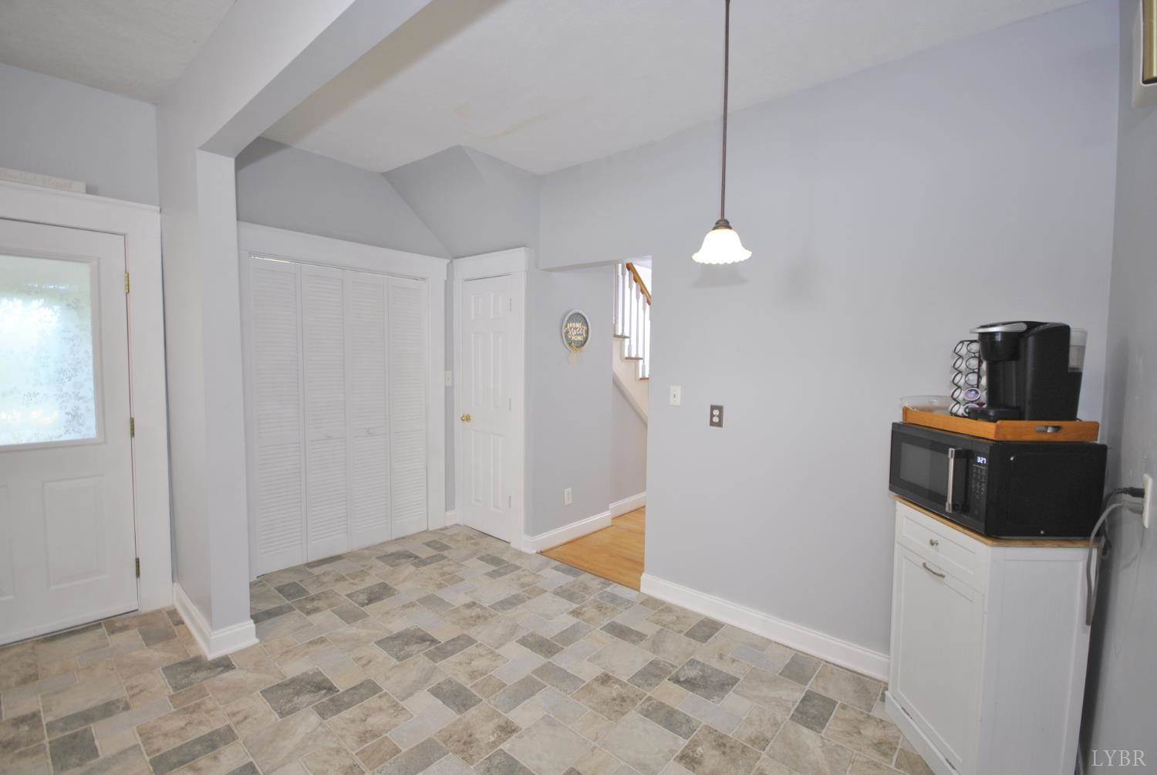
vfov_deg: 77.5
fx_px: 483
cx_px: 578
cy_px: 388
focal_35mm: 15
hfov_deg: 100.3
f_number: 4
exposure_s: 1/40
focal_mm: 10
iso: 200
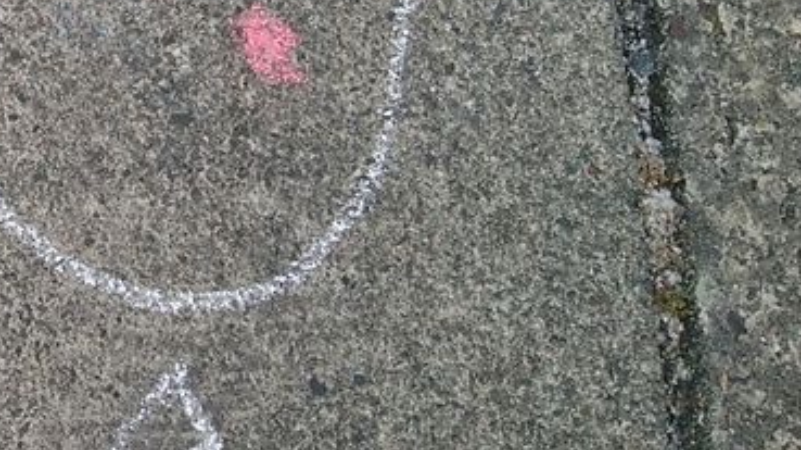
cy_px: -29
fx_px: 1125
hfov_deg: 35.8
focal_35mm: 53
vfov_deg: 21.6
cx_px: 18
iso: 32
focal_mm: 3
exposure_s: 1/310
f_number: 2
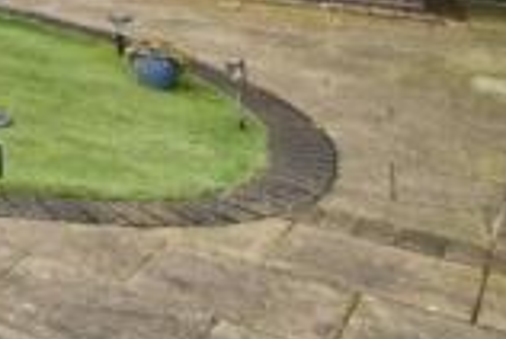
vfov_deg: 19.2
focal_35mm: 62
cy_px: -174
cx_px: -530
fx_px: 873
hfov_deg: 18.6
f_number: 9
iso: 1000
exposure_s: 1/250
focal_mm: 10
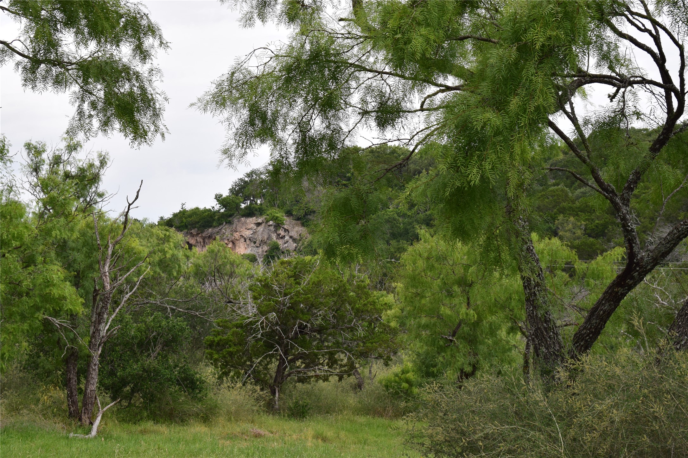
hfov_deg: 24.6
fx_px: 1577
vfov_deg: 16.6
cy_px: 229
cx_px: 344
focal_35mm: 82
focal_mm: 55
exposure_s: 1/320
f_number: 11
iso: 400
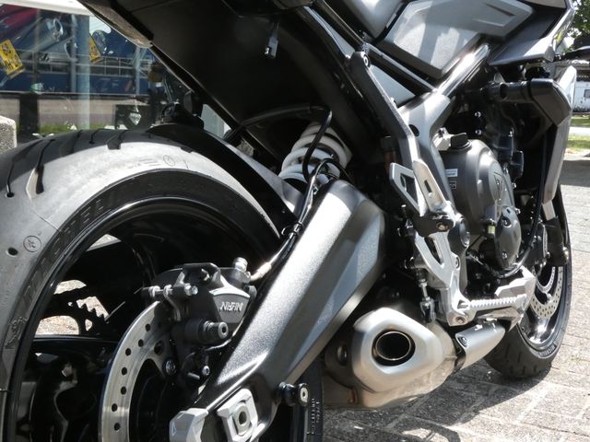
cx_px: 295
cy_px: 221
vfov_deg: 30.3
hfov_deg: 39.7
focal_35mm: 48
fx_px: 818
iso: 800
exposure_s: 1/800
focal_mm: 8.6
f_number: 6.3
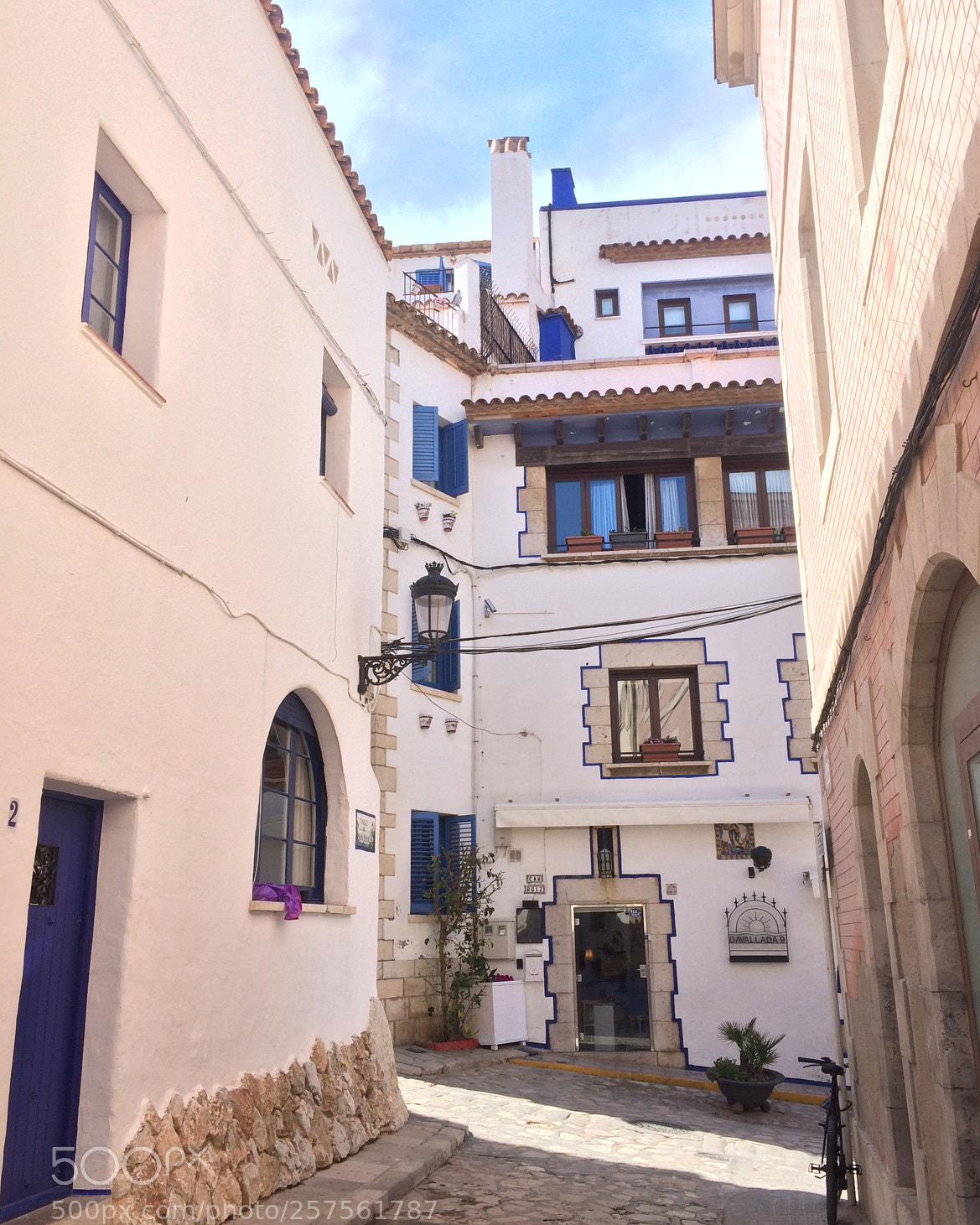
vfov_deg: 57.2
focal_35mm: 31
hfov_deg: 47.1
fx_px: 1124
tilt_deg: +15.3
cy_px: 605
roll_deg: +1.0
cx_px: 502
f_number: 2.2
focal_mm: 4.15
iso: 32
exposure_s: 1/892
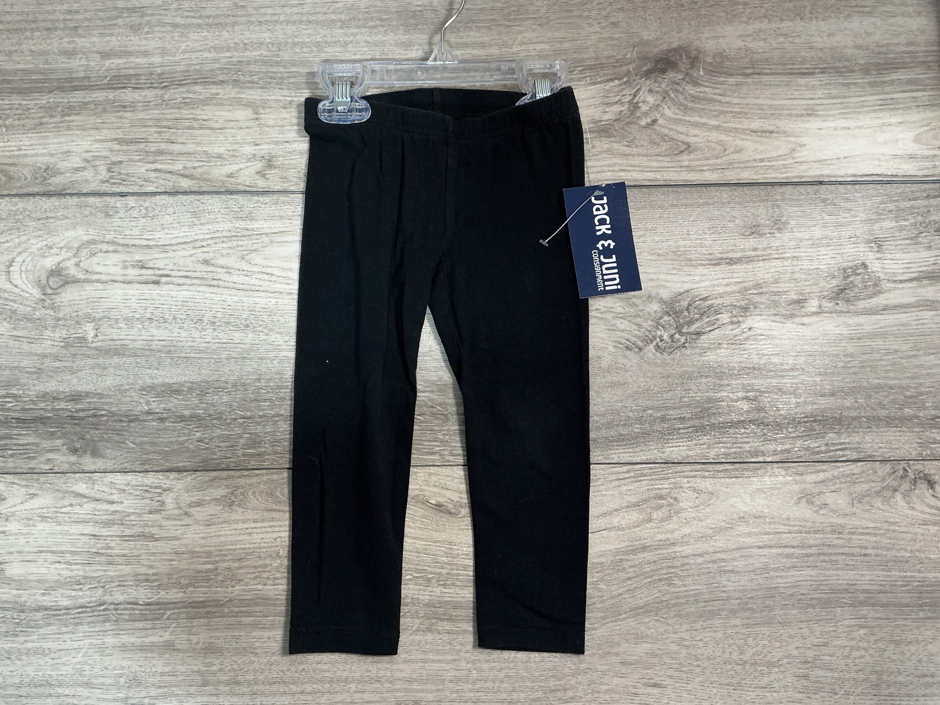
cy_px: 352
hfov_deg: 61.7
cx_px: 470
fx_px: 787
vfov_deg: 48.2
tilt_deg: -80.7
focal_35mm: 29
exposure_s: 1/60
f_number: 1.8
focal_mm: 3
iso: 64
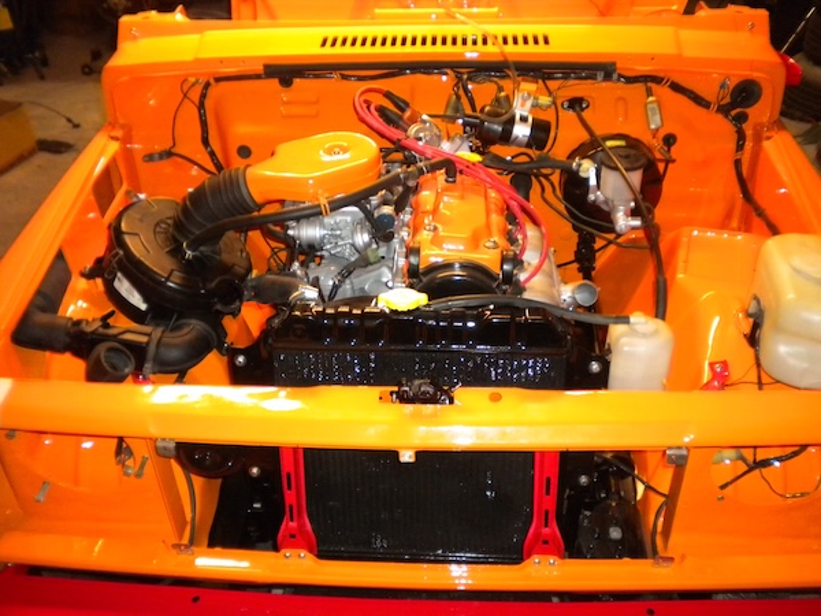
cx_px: 410
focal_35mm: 35
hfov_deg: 52.6
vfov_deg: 40.7
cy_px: 308
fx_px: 830
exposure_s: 1/30
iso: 400
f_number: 3.1
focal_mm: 6.3
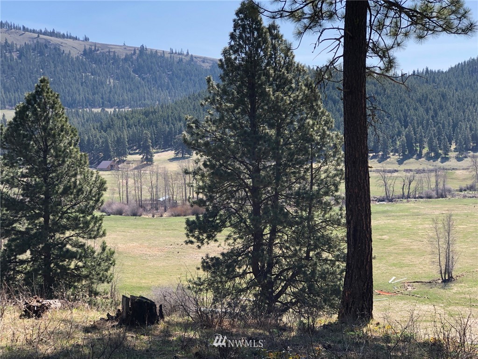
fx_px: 787
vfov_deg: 25.7
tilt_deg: -2.9
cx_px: 239
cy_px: 180
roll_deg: +1.1
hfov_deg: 33.8
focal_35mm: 57
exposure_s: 1/329
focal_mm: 6.6
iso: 20
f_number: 2.8
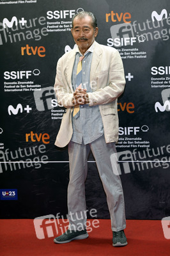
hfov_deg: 12.4
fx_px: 780
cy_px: 128
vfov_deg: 18.6
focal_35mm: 110
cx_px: 85
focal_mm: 110
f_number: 3.2
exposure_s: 1/640
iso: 800
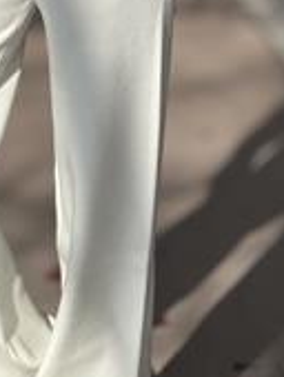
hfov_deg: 7.9
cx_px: -4
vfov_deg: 10.5
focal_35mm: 187
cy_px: 88
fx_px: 2040
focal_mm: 9
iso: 32
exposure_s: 1/1623
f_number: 2.8
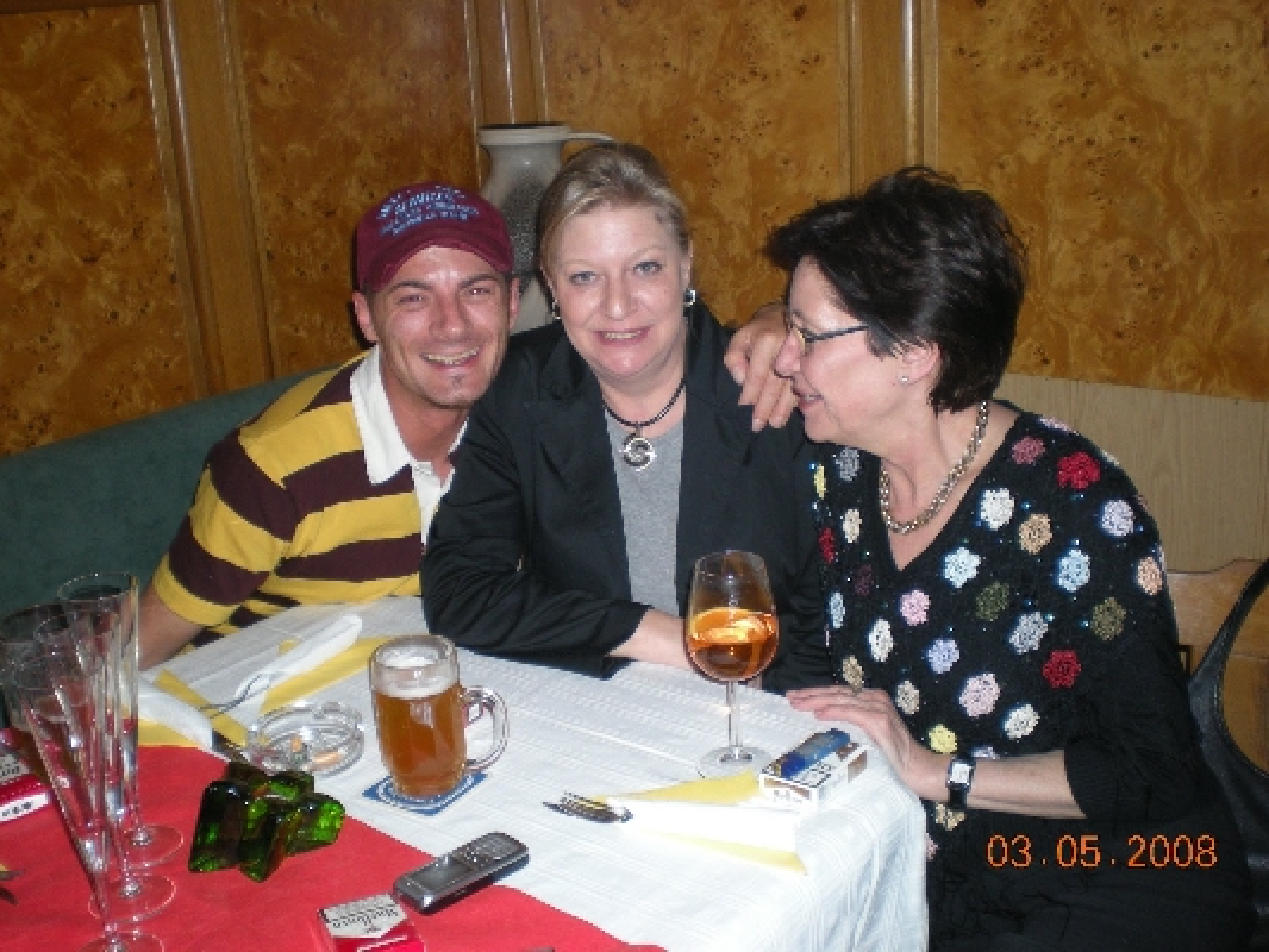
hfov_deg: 49.0
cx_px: 634
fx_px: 1393
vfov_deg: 37.7
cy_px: 476
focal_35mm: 38
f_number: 3.1
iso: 118
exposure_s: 1/60
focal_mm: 6.3
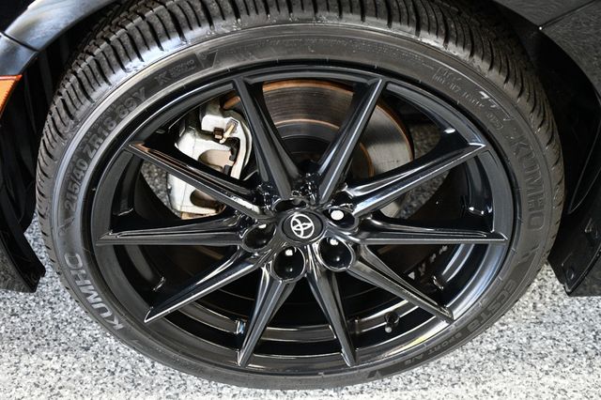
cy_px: 200
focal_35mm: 57
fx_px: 951
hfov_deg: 35.1
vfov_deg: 23.8
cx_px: 300
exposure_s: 1/60
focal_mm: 38
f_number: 4.2
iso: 3200
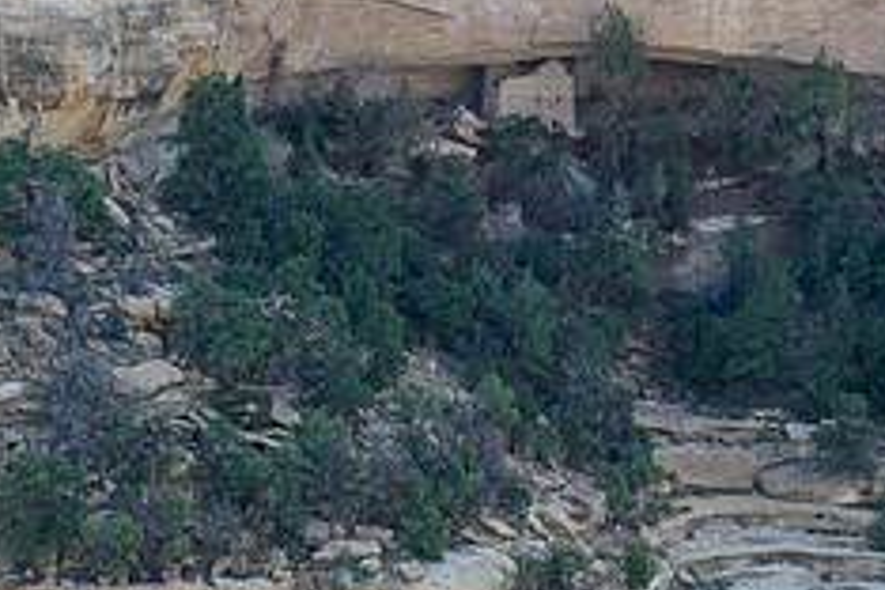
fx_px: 4646
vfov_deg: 7.3
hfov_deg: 10.9
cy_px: 92
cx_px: 522
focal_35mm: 189
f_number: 14
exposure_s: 1/200
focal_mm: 62
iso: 640
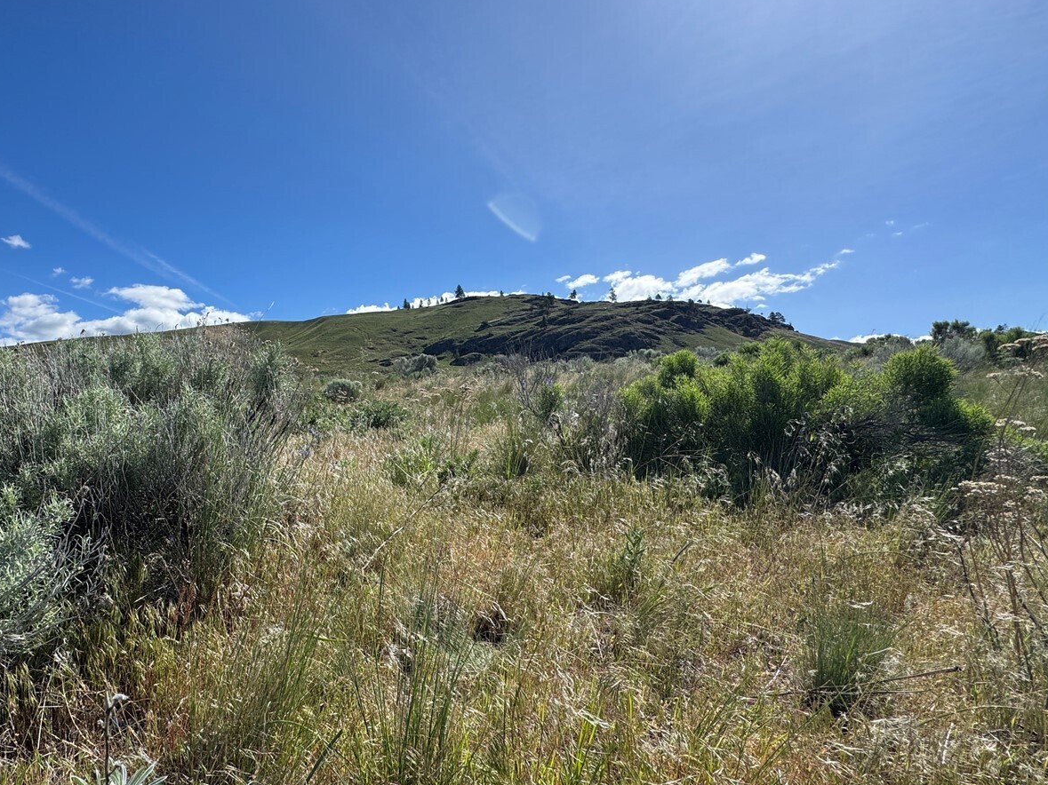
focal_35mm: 19
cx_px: 344
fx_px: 575
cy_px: 435
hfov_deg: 81.6
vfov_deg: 68.5
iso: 50
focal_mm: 2.22
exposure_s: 1/2028
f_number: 2.2
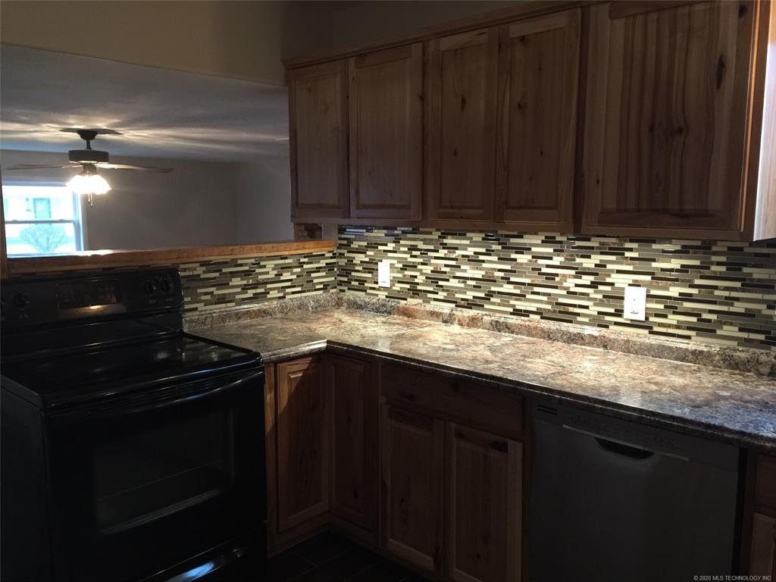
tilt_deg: -7.4
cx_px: 388
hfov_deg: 61.7
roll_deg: -0.7
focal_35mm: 29
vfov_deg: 48.2
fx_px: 650
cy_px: 291
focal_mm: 4.15
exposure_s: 1/10
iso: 100
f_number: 2.2
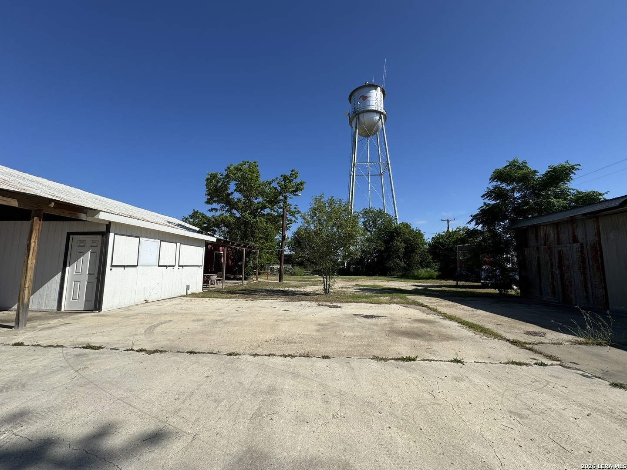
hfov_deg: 102.1
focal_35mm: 14
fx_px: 254
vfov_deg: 85.7
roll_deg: -0.6
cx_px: 314
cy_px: 235
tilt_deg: +6.7
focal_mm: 2.22
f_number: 2.2
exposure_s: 1/2208
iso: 40
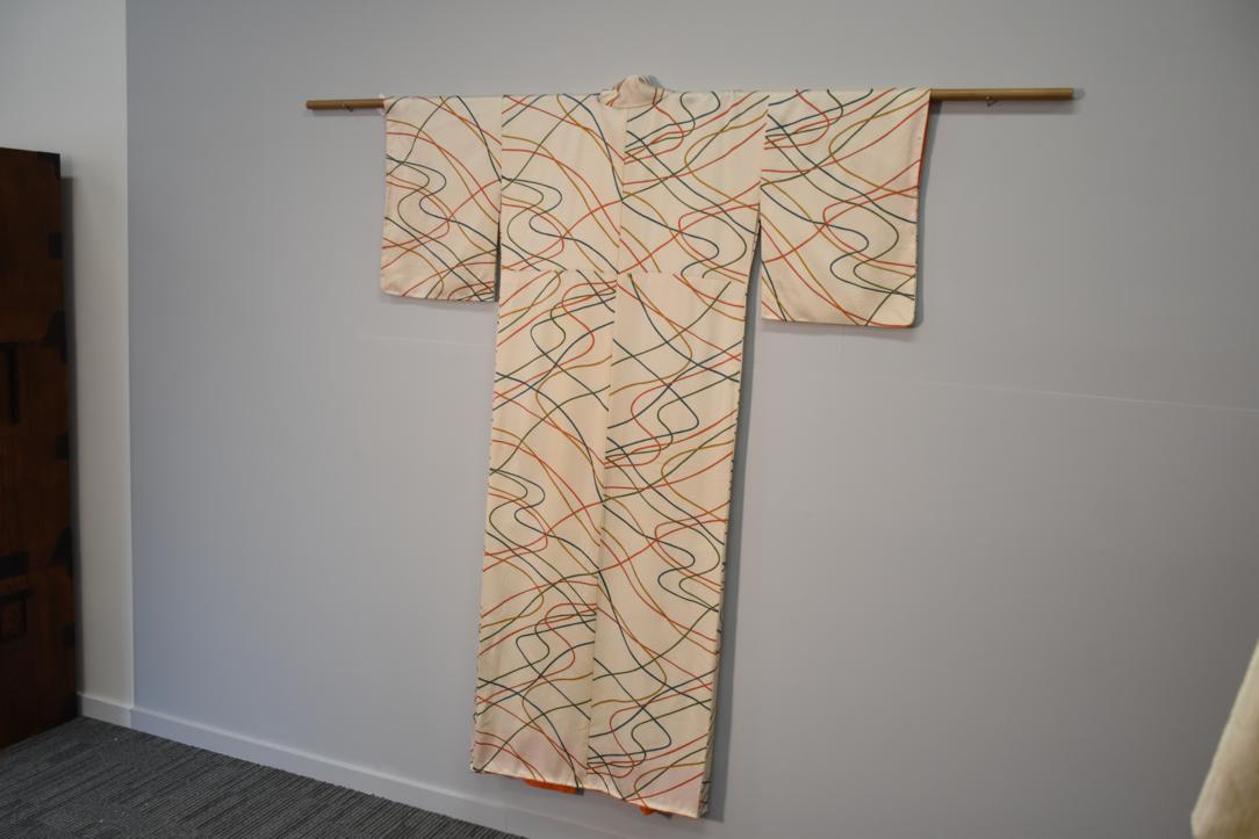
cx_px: 630
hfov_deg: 61.9
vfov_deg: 43.6
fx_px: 1049
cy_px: 420
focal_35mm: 30
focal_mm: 20
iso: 400
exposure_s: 1/80
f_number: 4.5
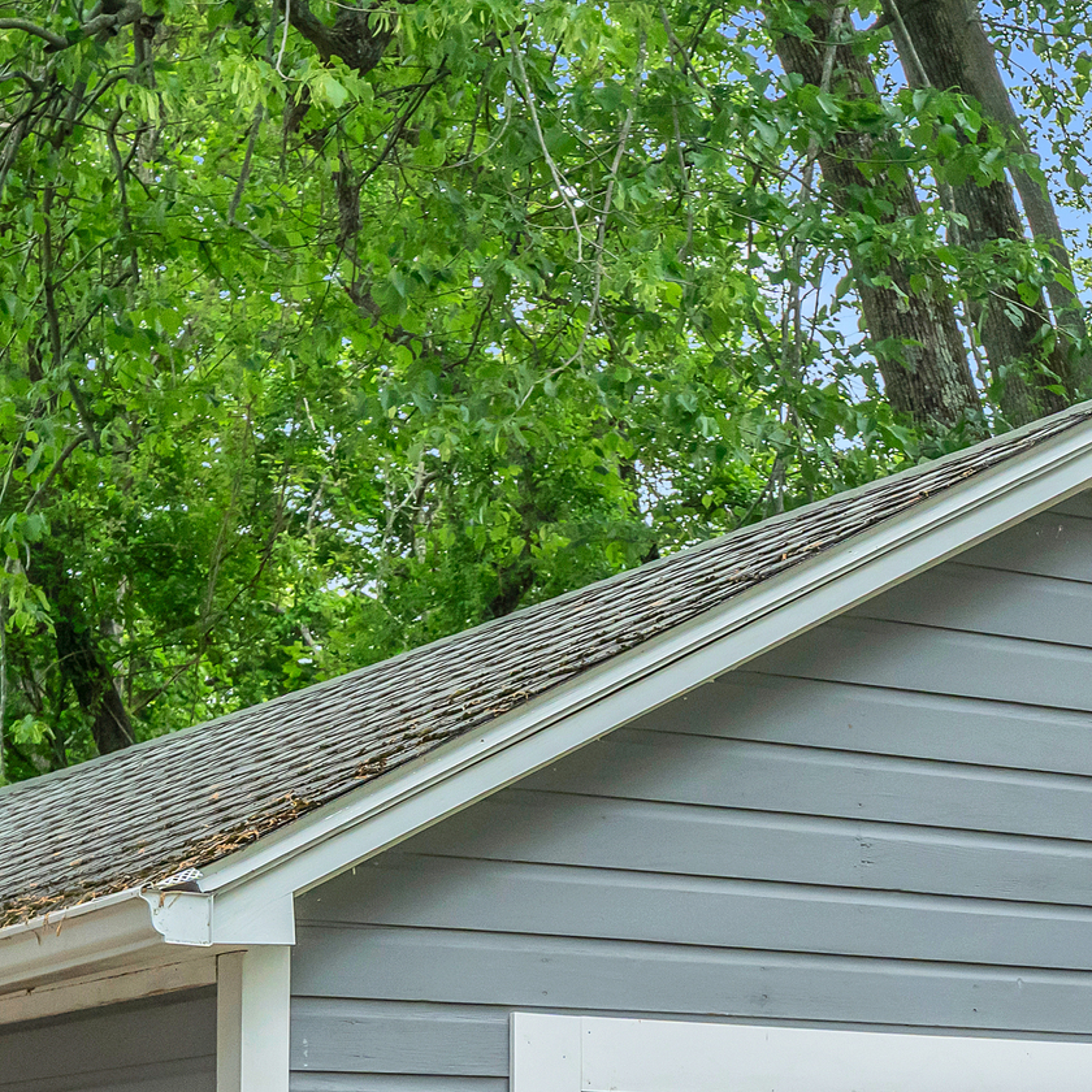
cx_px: 728
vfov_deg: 18.9
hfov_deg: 19.9
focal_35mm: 87
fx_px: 3105
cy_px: 1306
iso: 1600
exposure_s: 1/500
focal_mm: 28
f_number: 7.1
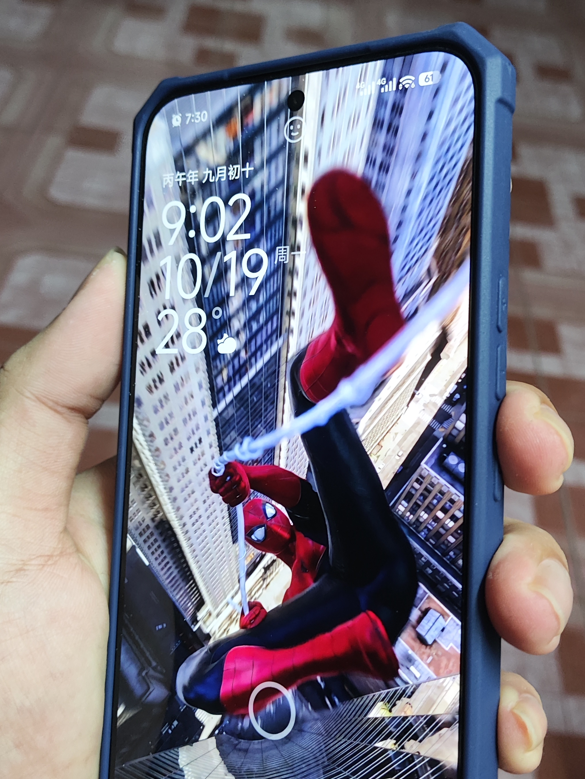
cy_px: 368
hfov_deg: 35.1
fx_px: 923
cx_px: 326
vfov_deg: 45.7
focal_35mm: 41
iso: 627
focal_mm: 4.68
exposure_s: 1/33.3
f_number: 1.8
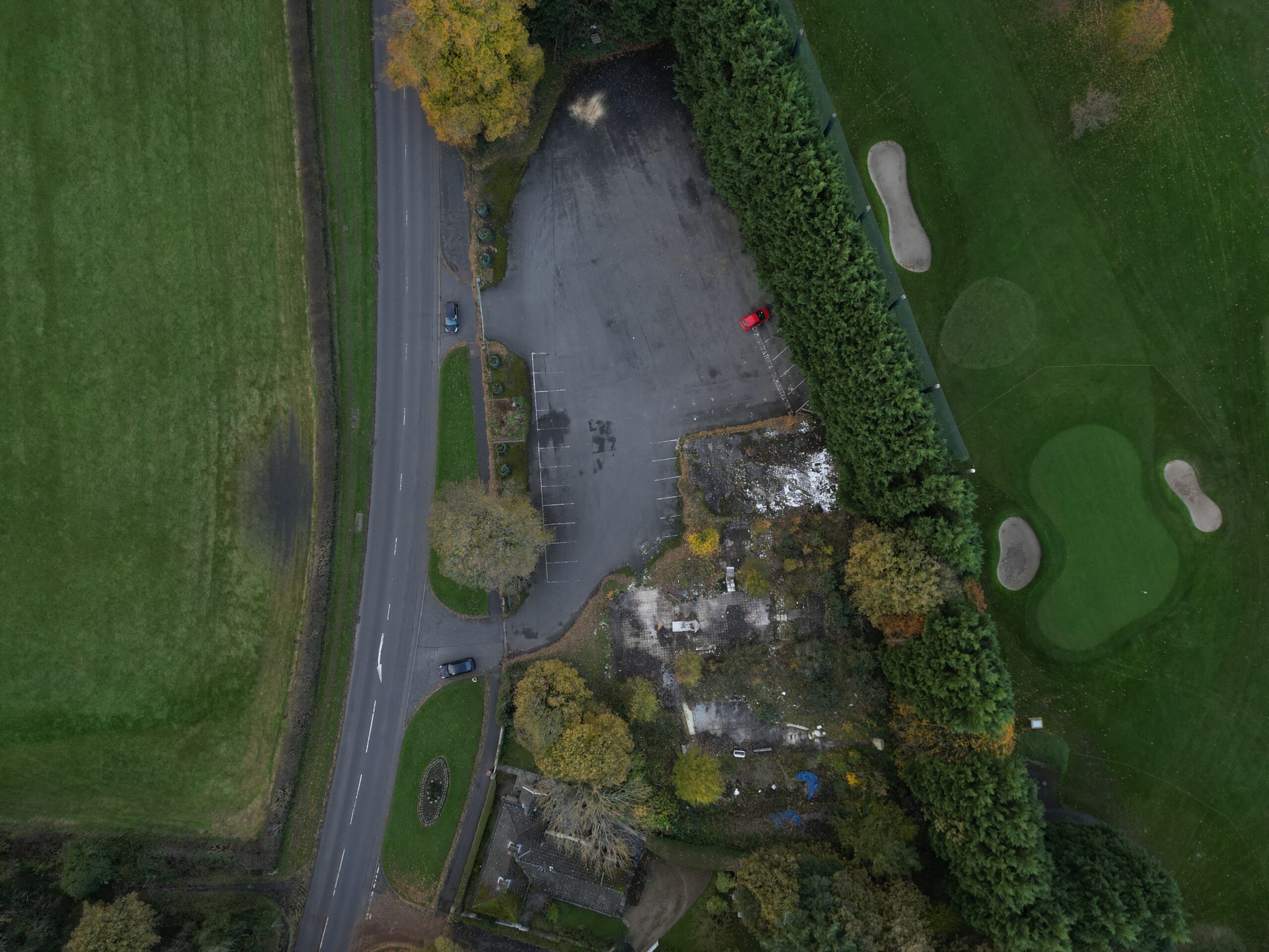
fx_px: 880
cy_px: 476
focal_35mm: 24
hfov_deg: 71.6
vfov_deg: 56.8
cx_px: 634
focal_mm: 6.72
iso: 100
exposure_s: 1/100
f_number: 1.7
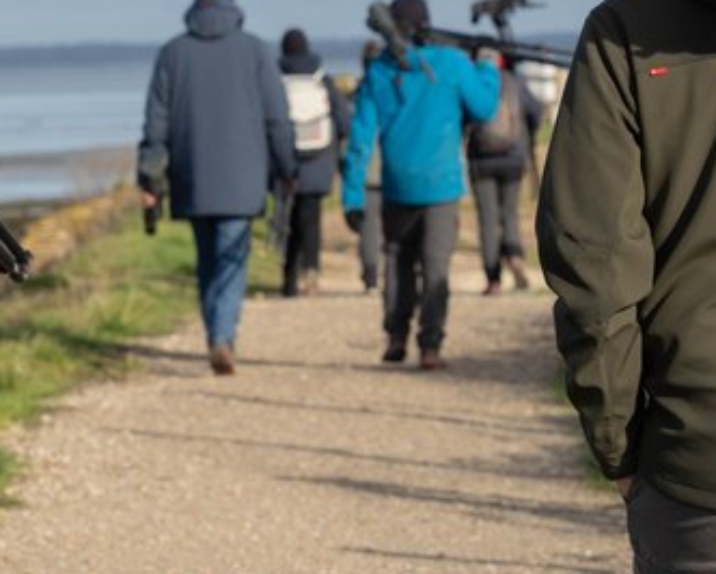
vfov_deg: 5.4
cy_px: 68
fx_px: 6128
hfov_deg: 6.7
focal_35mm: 289
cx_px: 263
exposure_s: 1/200
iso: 100
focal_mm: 123
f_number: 8
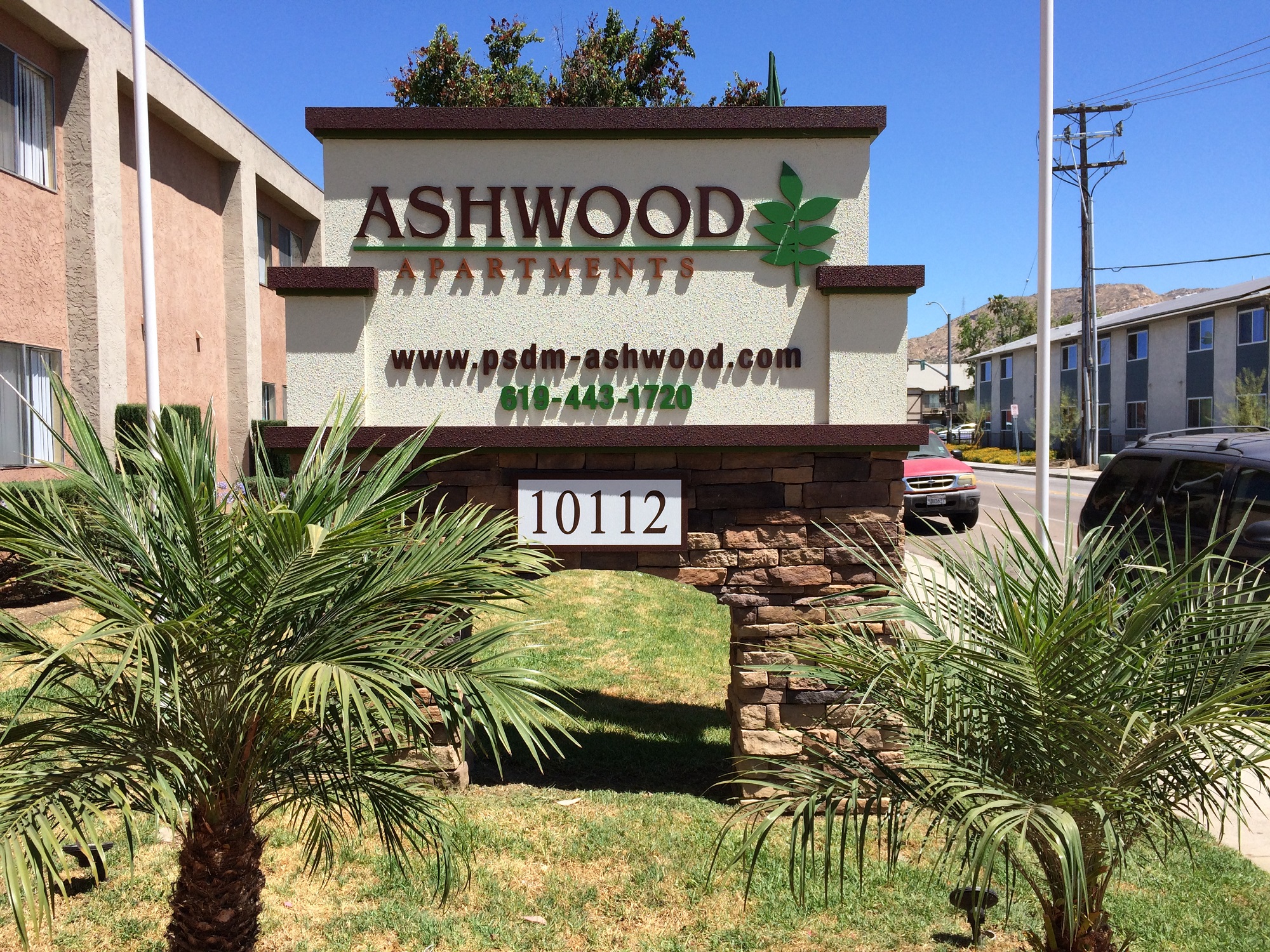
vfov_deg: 48.2
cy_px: 476
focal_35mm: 29
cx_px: 635
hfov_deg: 61.7
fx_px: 1064
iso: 32
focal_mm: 4.15
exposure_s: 1/1642
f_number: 2.2
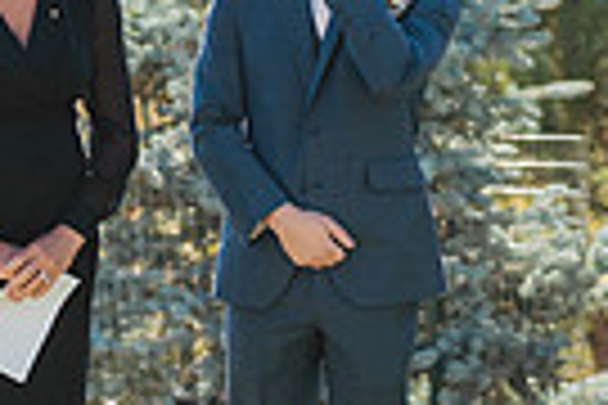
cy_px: 47
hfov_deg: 9.6
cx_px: 261
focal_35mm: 215
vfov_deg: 6.4
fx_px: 3631
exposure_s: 1/4000
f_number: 1.8
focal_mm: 50
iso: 200
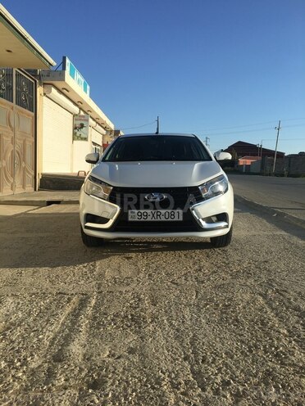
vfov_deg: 61.7
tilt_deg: -3.6
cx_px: 152
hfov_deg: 48.2
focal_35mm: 29
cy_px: 203
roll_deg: -1.8
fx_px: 341
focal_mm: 4.15
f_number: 2.2
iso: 25
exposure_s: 1/1399
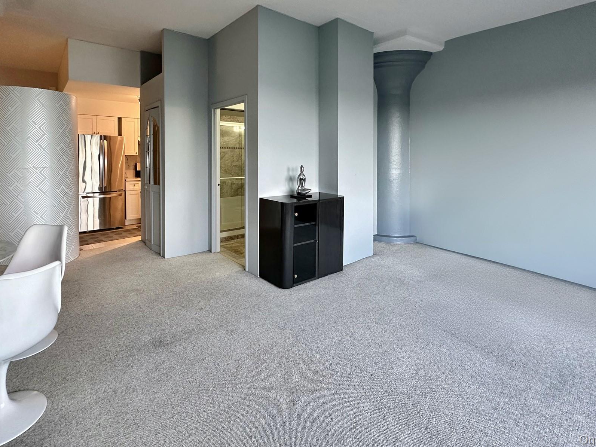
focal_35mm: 18
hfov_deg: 87.5
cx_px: 272
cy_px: 161
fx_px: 310
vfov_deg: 70.2
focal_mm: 2.22
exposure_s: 1/120
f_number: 2.2
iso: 250
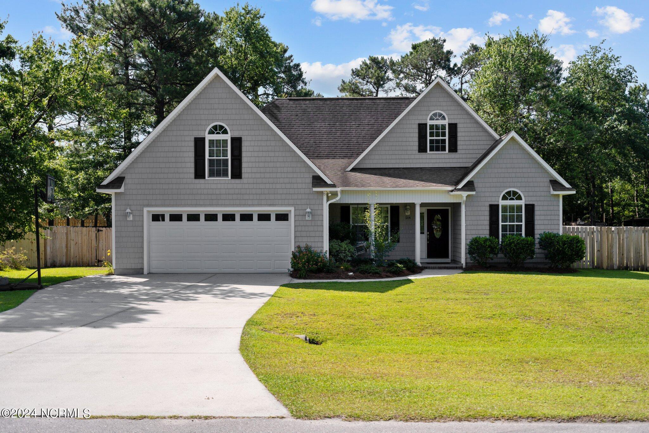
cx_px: 324
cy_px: 216
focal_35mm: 35
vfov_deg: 37.8
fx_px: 631
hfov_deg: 54.4
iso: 250
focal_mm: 35
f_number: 4
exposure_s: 1/1250
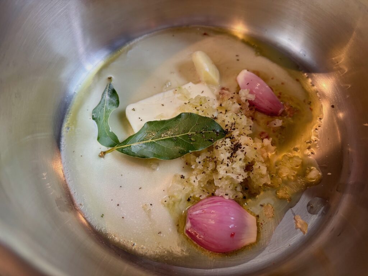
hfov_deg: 67.3
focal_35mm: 26
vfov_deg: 53.1
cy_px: 138
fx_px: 276
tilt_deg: -64.0
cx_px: 184
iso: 125
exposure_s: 1/100
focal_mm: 5.96
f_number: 1.6
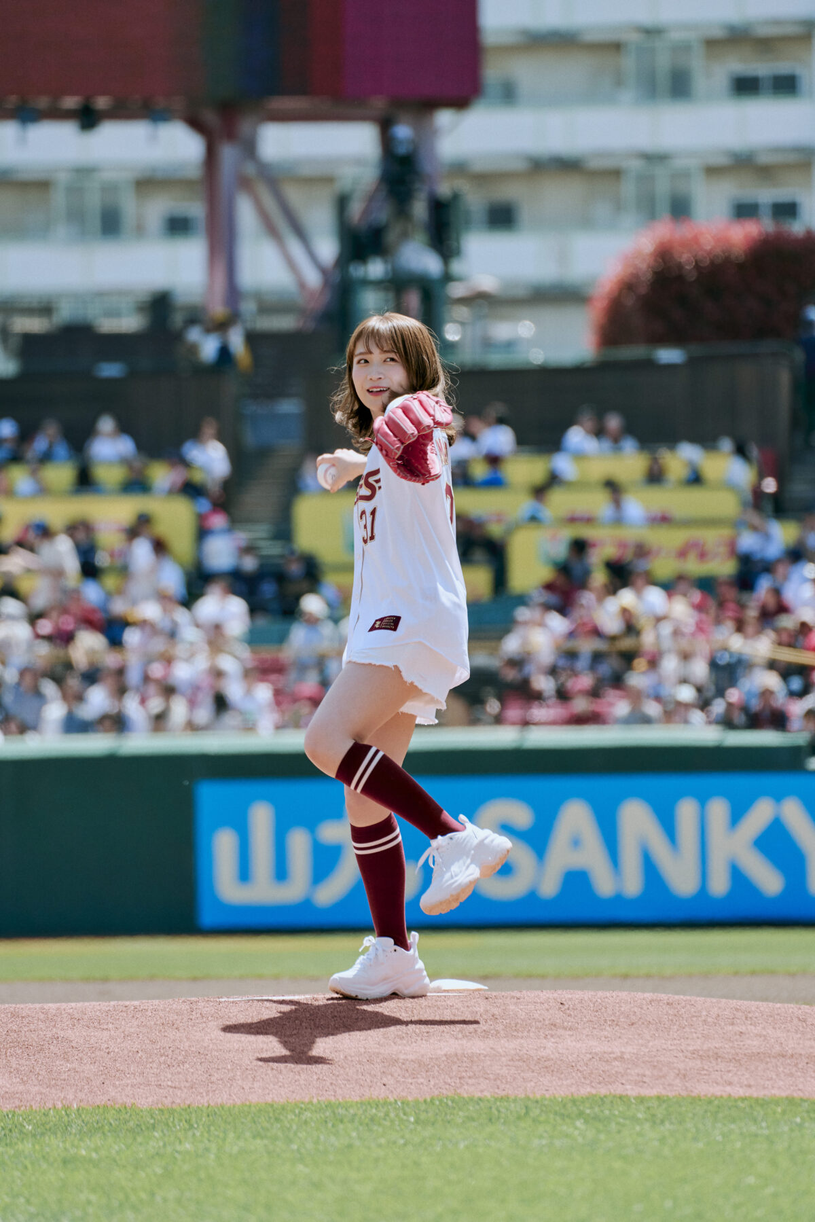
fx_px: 13577
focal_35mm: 400
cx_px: 408
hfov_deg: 3.4
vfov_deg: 5.2
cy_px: 611
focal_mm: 400
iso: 400
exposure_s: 1/500
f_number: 8
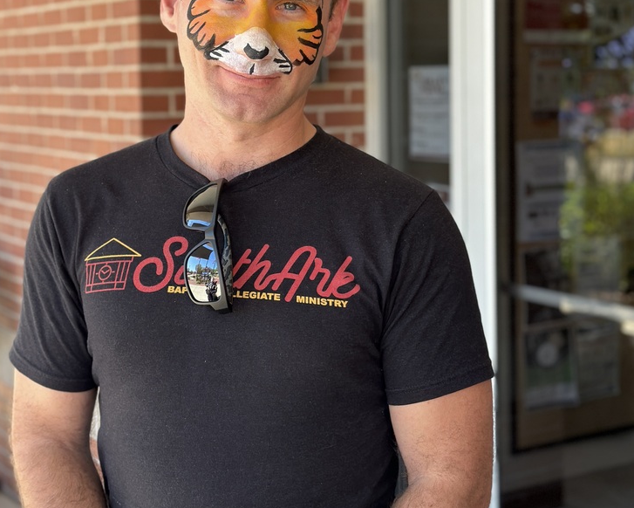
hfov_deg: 28.7
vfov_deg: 23.0
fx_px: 1239
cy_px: 150
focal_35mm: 66
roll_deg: +1.4
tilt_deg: -4.1
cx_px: 303
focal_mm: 6.86
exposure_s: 1/469
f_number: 1.78
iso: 80
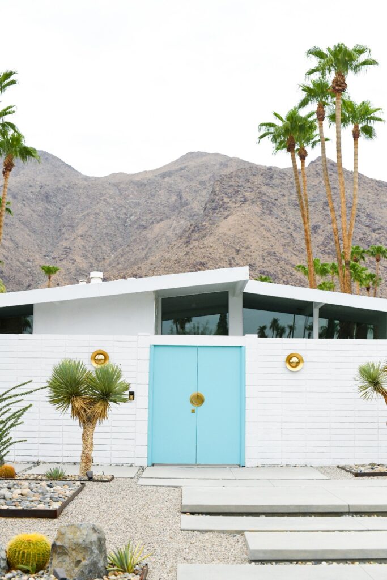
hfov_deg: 27.0
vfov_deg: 39.6
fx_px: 806
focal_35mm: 50
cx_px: 194
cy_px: 290
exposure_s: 1/3200
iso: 1000
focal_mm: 50
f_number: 5.6
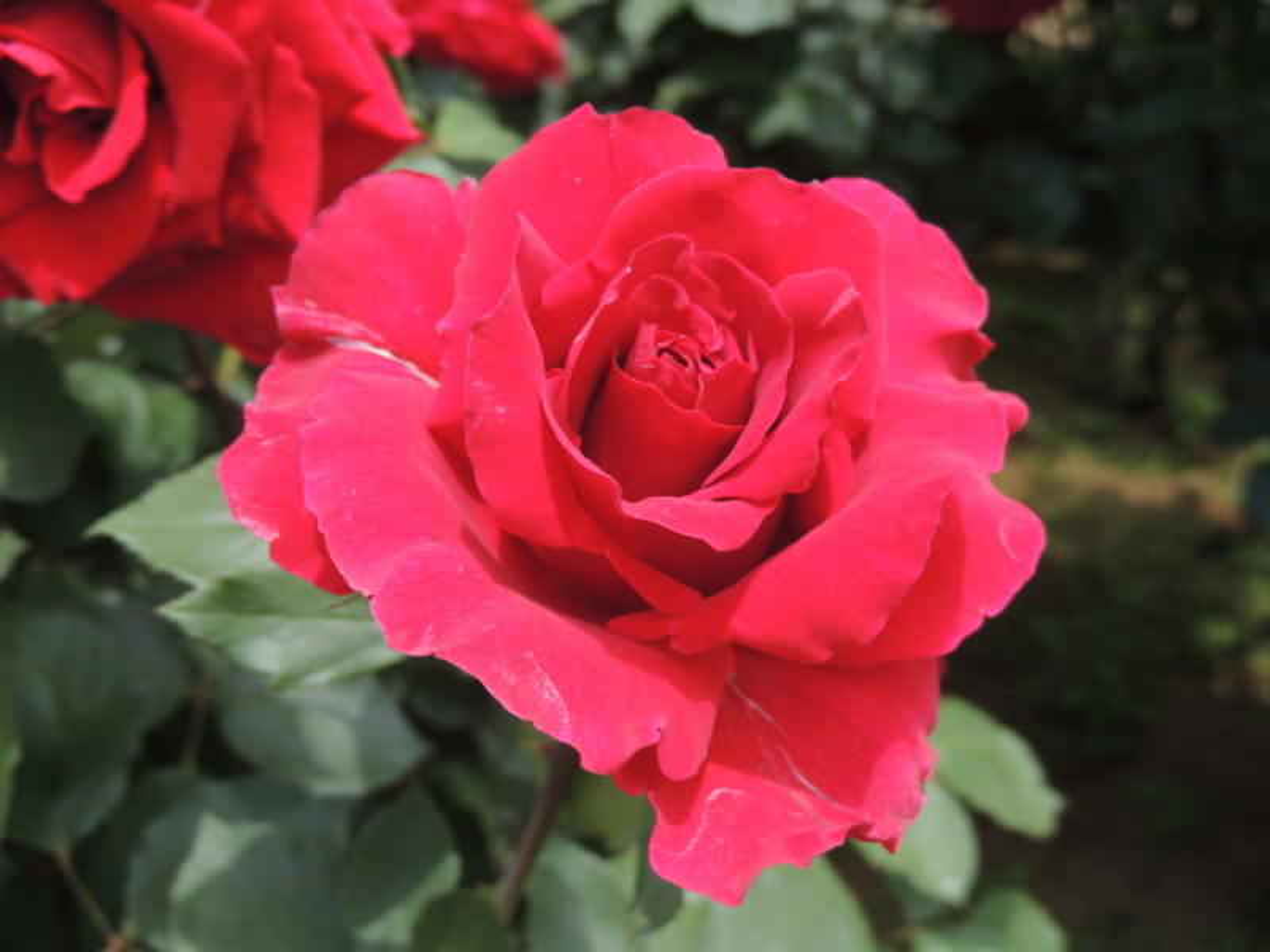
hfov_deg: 38.2
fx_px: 1834
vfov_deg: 29.1
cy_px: 476
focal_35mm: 50
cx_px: 635
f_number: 3.6
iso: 100
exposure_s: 1/640
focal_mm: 8.9
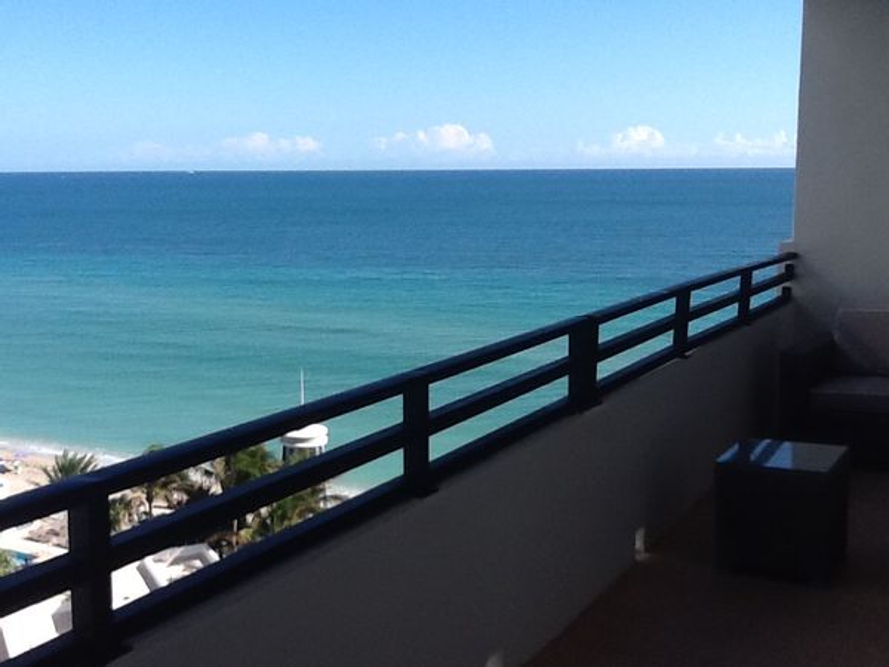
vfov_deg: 32.9
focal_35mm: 44
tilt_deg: -12.1
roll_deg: +1.3
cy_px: 334
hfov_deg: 42.9
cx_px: 444
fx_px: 1130
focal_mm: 2.03
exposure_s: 1/1029
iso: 40
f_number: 2.4
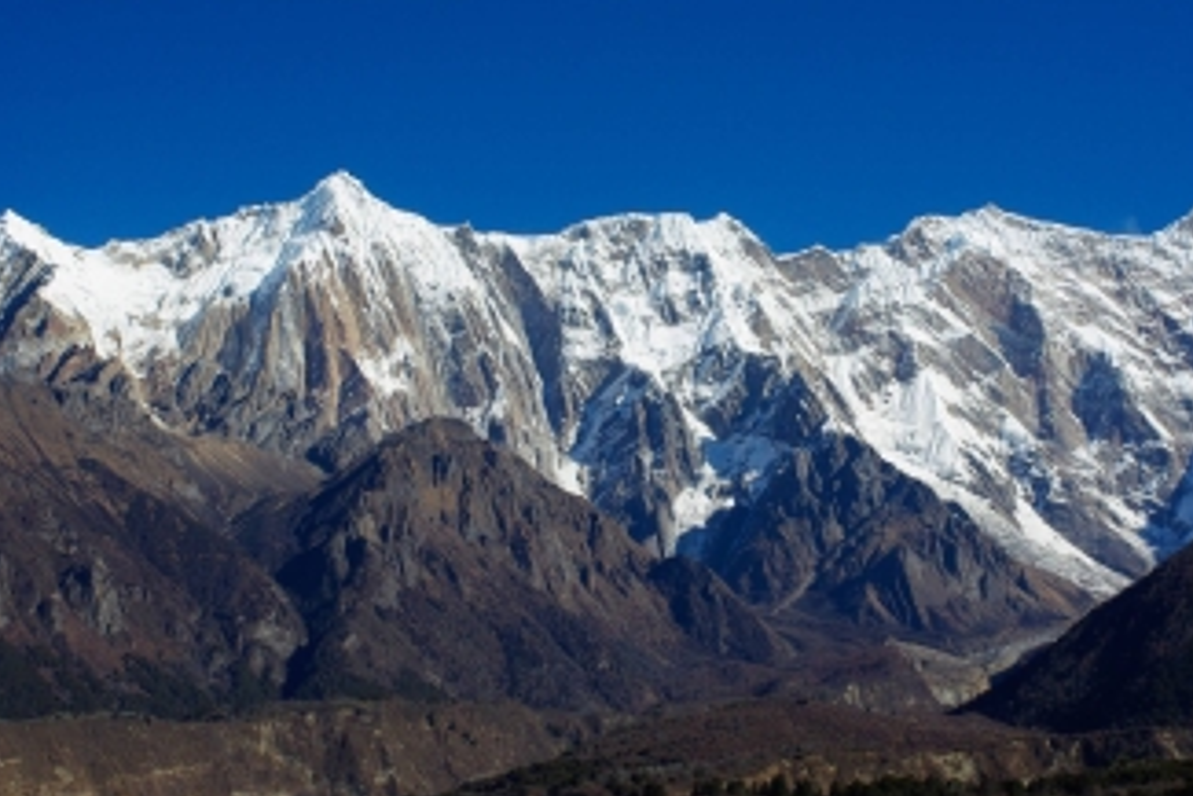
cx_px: 697
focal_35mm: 64
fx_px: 2122
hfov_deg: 31.3
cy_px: 376
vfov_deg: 21.3
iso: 200
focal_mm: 35
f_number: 11
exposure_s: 1/320
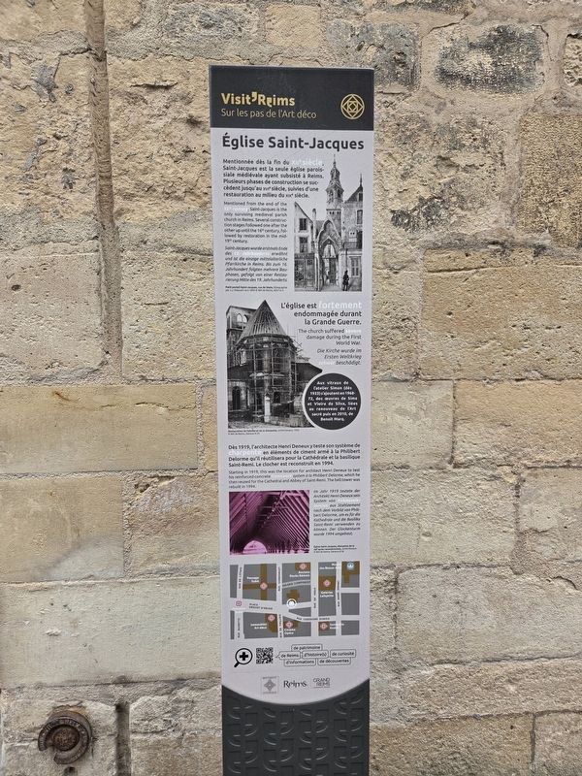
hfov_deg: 58.9
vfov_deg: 73.9
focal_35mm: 23
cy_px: 388
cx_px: 291
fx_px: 516
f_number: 1.8
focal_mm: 5.4
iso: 80
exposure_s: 1/1332
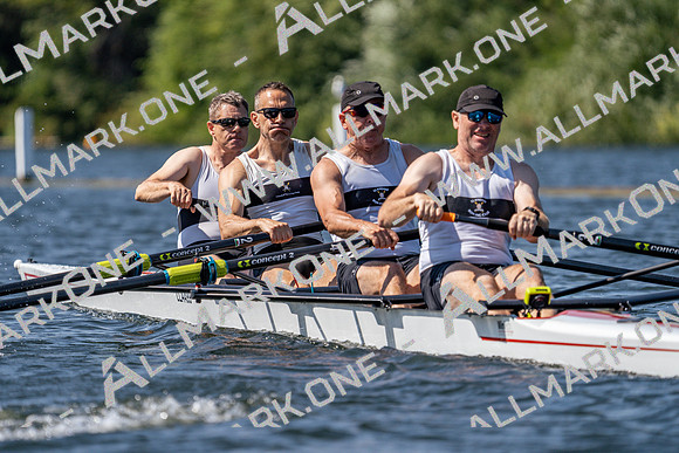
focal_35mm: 433
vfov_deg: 3.2
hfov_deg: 4.8
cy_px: 226
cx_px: 340
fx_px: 8168
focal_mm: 433
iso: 250
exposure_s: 1/2000
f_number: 6.3
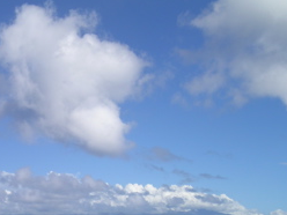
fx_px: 514
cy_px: 170
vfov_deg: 23.3
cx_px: 78
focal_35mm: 62
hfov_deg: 30.7
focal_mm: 7.2
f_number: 7.6
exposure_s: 1/359
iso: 50
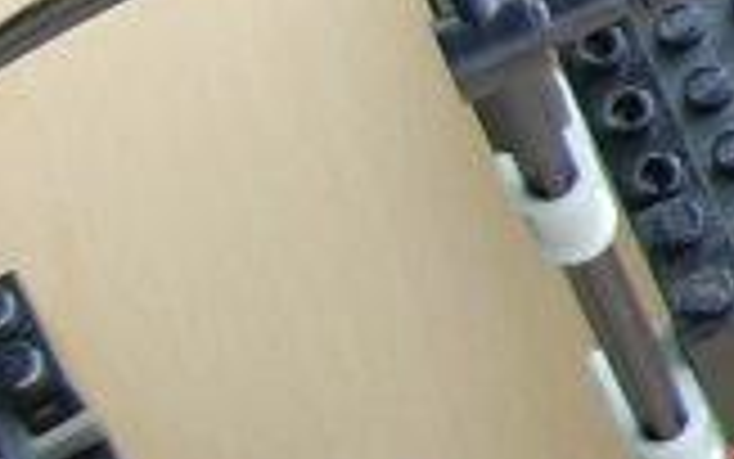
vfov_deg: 5.0
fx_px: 5063
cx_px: 2197
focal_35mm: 253
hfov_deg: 7.3
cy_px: -837
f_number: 2.9
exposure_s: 1/38
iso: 79
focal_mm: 6.3
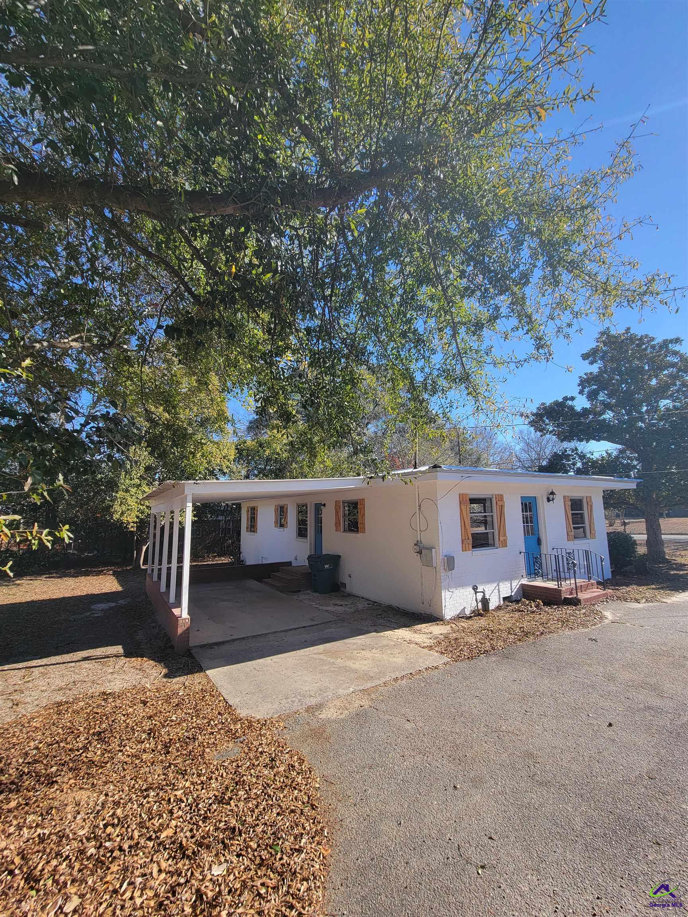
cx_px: 344
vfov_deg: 106.2
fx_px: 345
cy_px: 458
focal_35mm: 13
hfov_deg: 89.9
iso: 50
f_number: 2.2
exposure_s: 1/871
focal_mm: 2.2
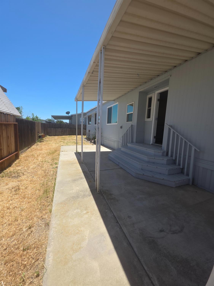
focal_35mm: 13
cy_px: 143
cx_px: 107
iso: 40
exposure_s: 1/1799
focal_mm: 2.2
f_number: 1.9
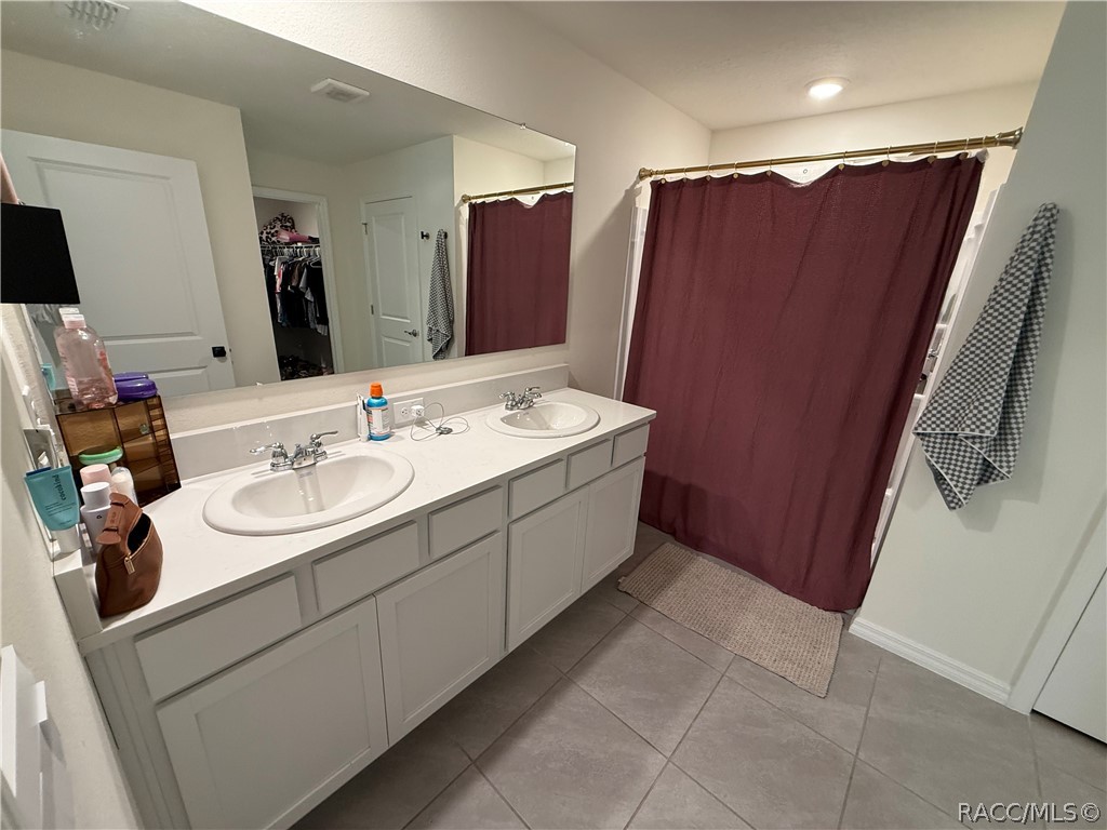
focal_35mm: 14
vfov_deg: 85.7
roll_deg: -3.1
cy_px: 415
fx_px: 448
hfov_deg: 102.1
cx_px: 554
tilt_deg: -18.3
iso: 250
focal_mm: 2.22
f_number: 2.2
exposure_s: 1/60
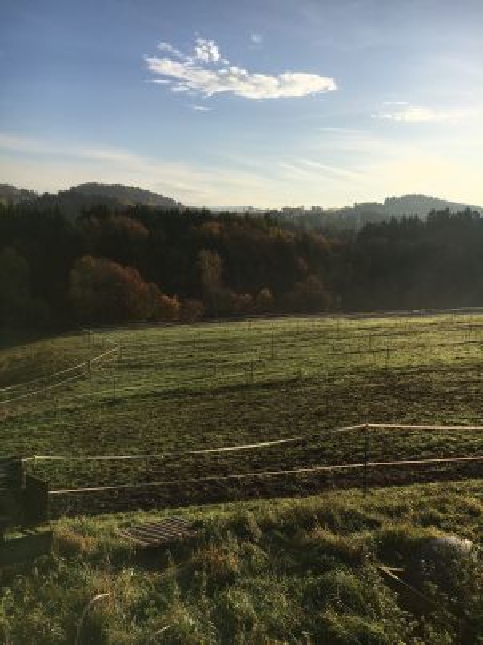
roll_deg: -1.0
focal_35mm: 29
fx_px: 540
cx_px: 242
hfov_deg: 48.2
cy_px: 322
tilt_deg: -11.0
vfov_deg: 61.7
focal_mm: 4.15
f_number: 2.2
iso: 25
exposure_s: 1/2079
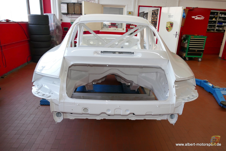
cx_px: 113
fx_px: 157
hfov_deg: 71.5
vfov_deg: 51.3
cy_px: 76
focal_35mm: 25
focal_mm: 9.12
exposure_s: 1/60
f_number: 2.8
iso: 320
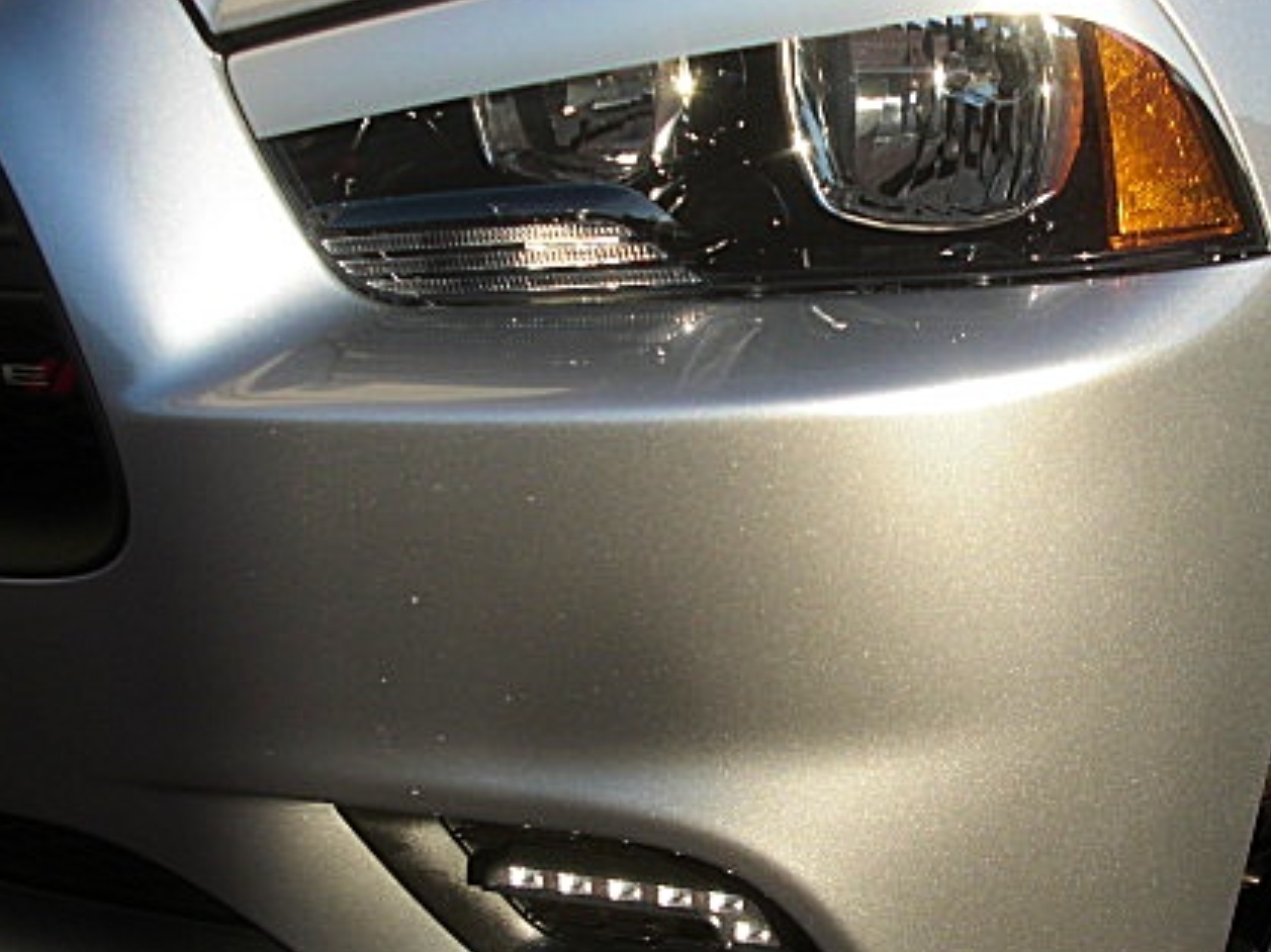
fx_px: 2019
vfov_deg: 26.5
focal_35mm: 55
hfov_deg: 34.5
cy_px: 537
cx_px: 886
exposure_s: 1/400
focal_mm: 6.3
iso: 50
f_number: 2.8
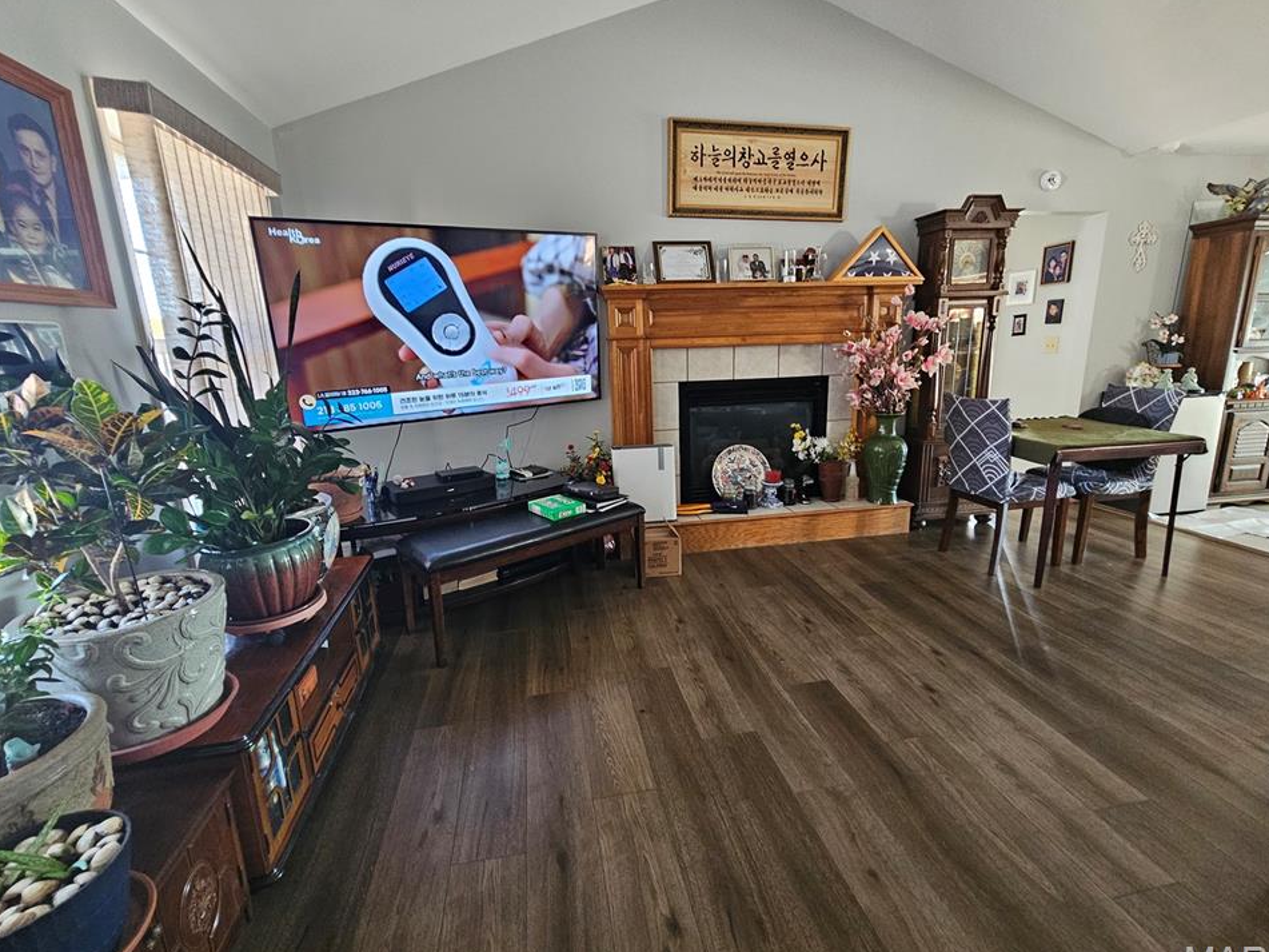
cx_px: 635
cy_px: 477
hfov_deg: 102.1
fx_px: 513
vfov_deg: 85.7
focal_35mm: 14
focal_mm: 2.2
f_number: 2.2
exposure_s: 1/30
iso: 500
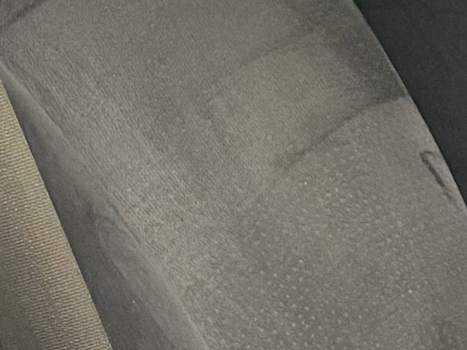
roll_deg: +2.5
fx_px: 2414
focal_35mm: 179
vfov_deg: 8.2
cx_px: 1141
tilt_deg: -15.6
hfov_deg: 9.7
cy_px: -8
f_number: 1.78
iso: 500
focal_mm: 6.76
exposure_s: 1/50
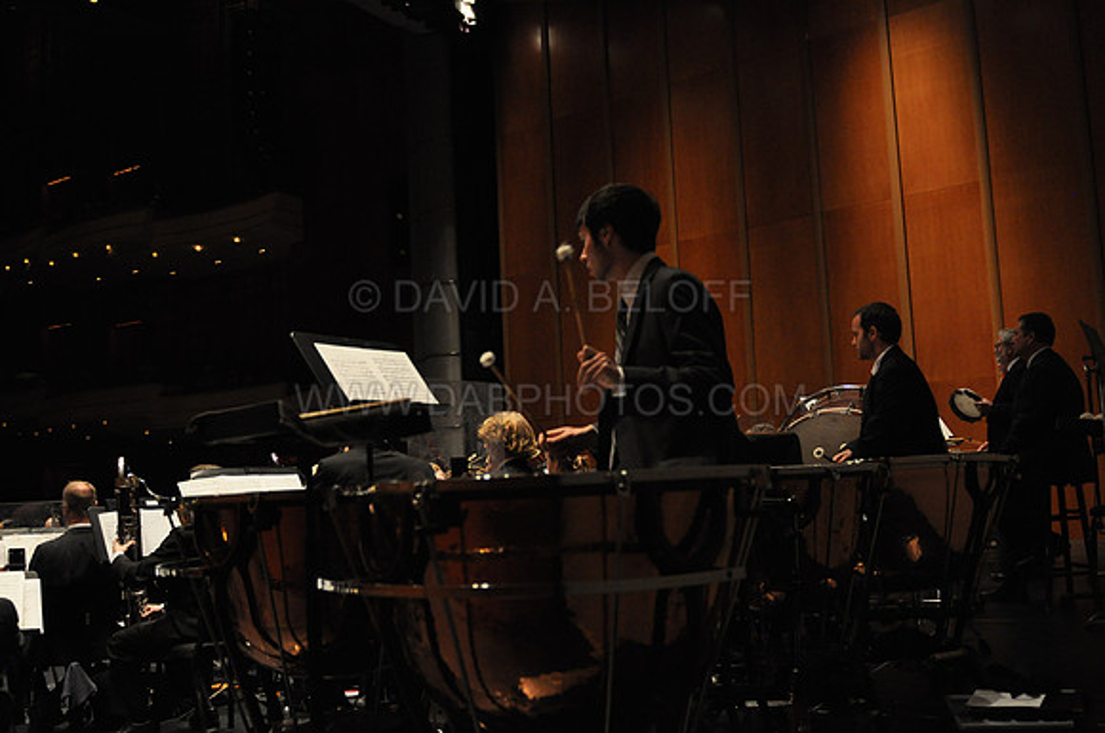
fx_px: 1103
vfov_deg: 36.8
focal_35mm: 36
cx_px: 552
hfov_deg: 53.2
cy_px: 366
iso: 1600
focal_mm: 24
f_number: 2.8
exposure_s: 1/250
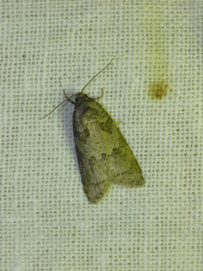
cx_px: 102
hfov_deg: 5.3
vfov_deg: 7.1
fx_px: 2189
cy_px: 136
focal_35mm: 280
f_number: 11
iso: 200
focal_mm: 59.2
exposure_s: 1/200
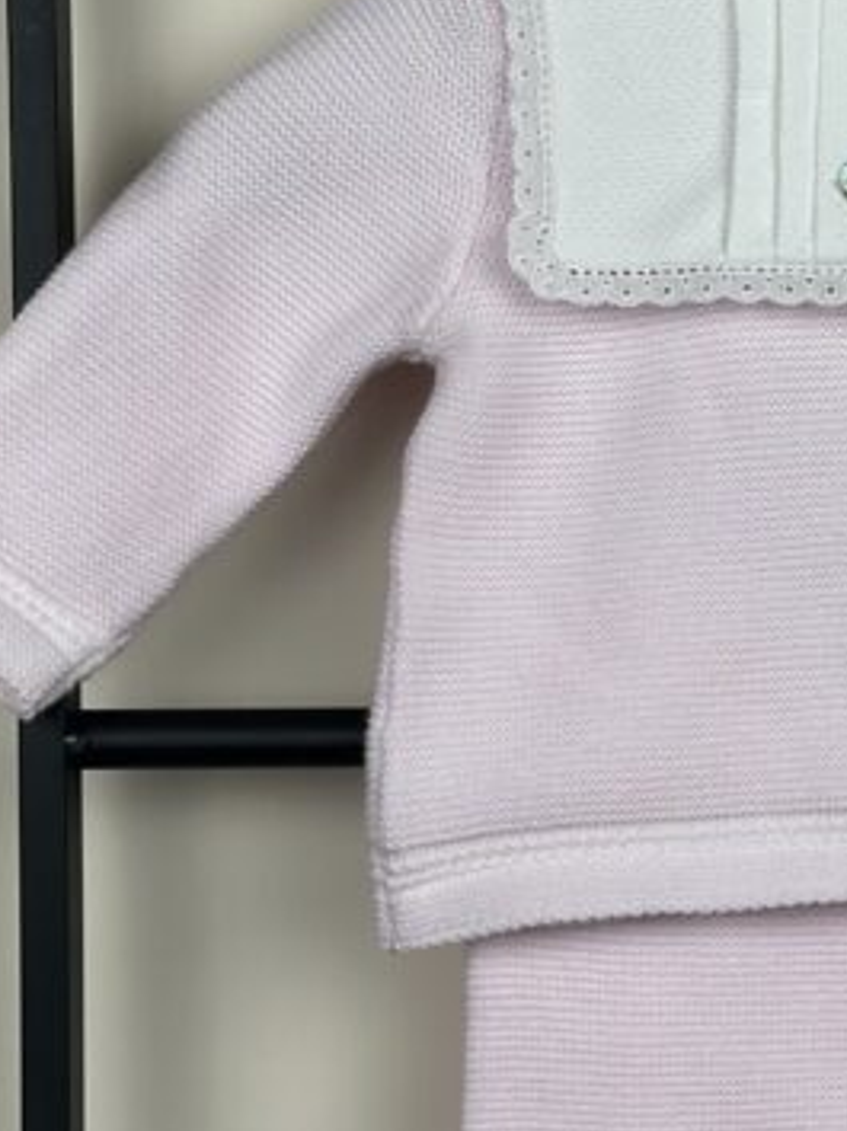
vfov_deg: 14.2
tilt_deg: -3.5
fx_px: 4540
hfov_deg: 10.5
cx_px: 972
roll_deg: -0.4
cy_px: 438
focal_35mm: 139
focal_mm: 6.86
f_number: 1.78
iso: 80
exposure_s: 1/426
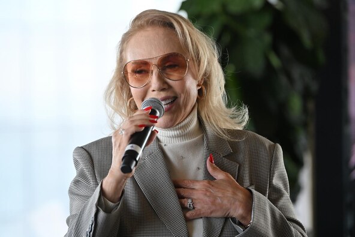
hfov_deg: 13.7
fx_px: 1479
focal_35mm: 150
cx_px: 178
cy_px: 118
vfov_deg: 9.2
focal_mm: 150
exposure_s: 1/640
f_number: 3.5
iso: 1600
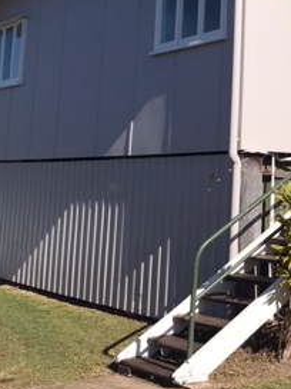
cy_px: 77
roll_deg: -0.4
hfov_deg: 21.5
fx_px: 740
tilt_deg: +11.3
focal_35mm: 66
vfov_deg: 28.7
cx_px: 292
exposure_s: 1/2817
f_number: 1.8
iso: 20
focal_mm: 3.99
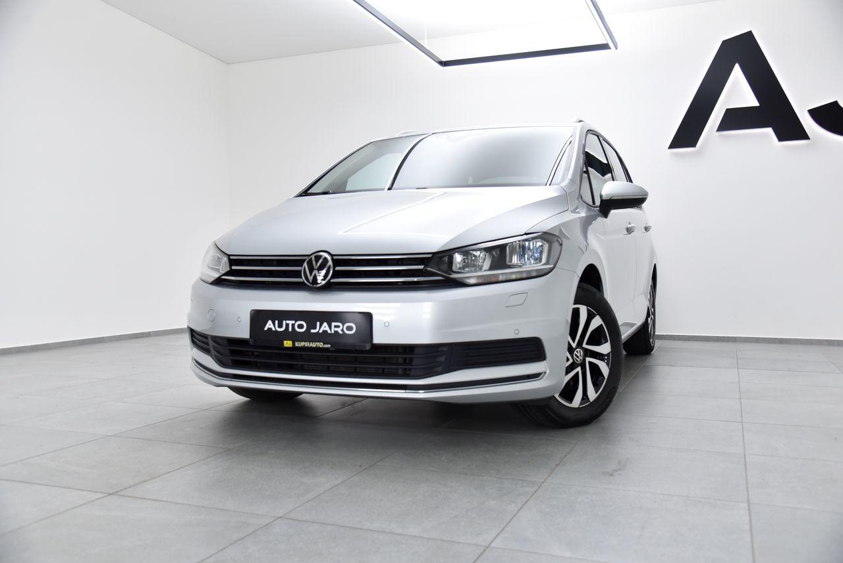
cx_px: 422
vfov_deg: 41.1
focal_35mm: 32
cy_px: 282
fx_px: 749
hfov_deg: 58.7
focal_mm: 32
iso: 1250
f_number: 4.5
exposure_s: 1/250
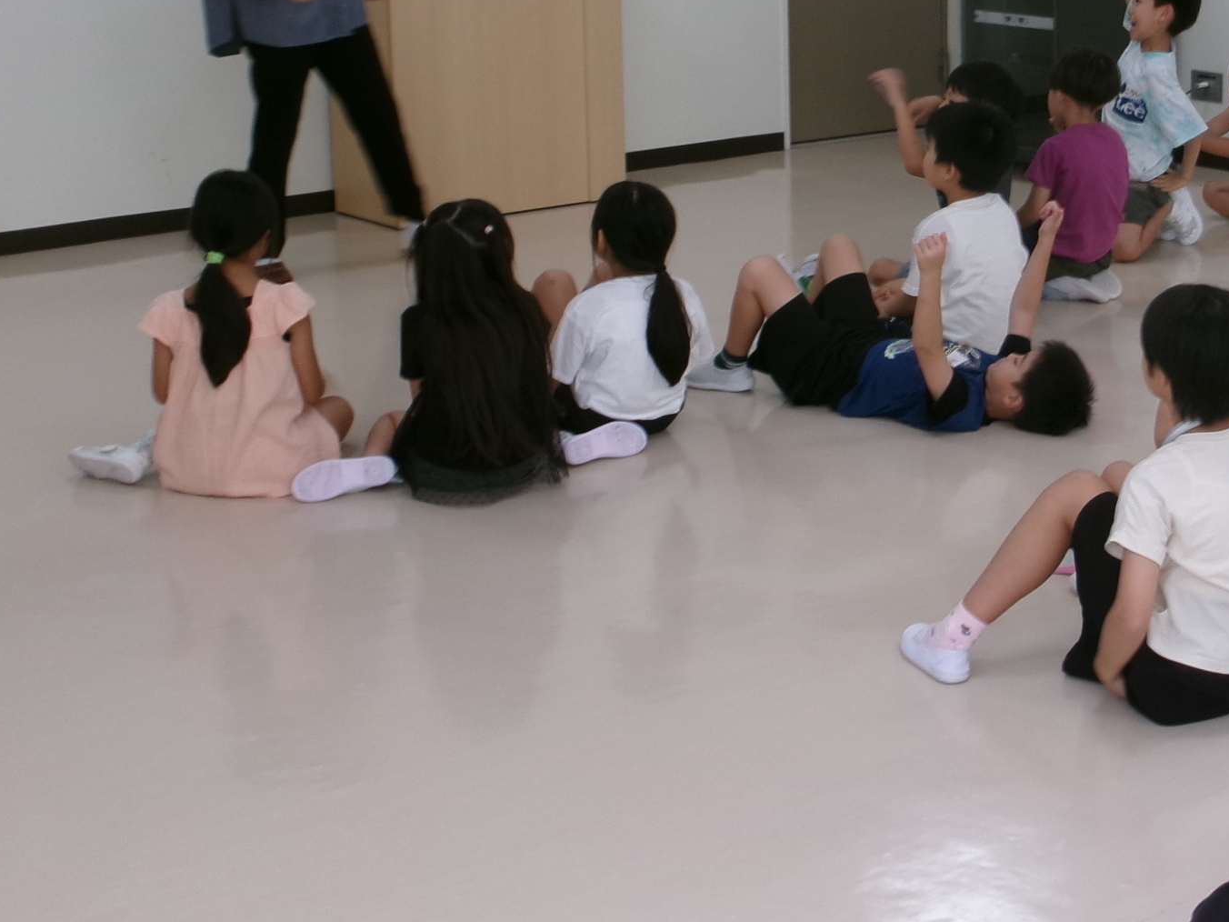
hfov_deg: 27.6
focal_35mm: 69
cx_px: 979
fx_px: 2450
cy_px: 206
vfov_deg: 21.1
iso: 106
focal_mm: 6.4
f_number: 4.5
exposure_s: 1/34
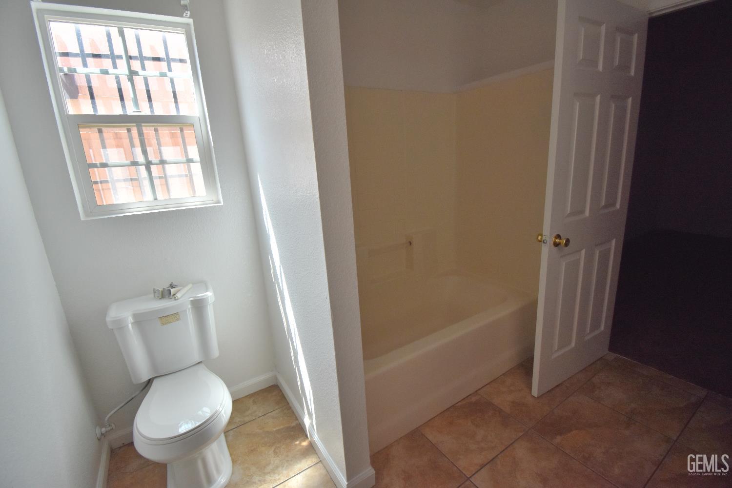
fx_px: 305
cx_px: 366
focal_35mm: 15
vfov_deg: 77.3
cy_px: 244
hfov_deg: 100.4
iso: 800
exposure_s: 1/250
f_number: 4.5
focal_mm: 10
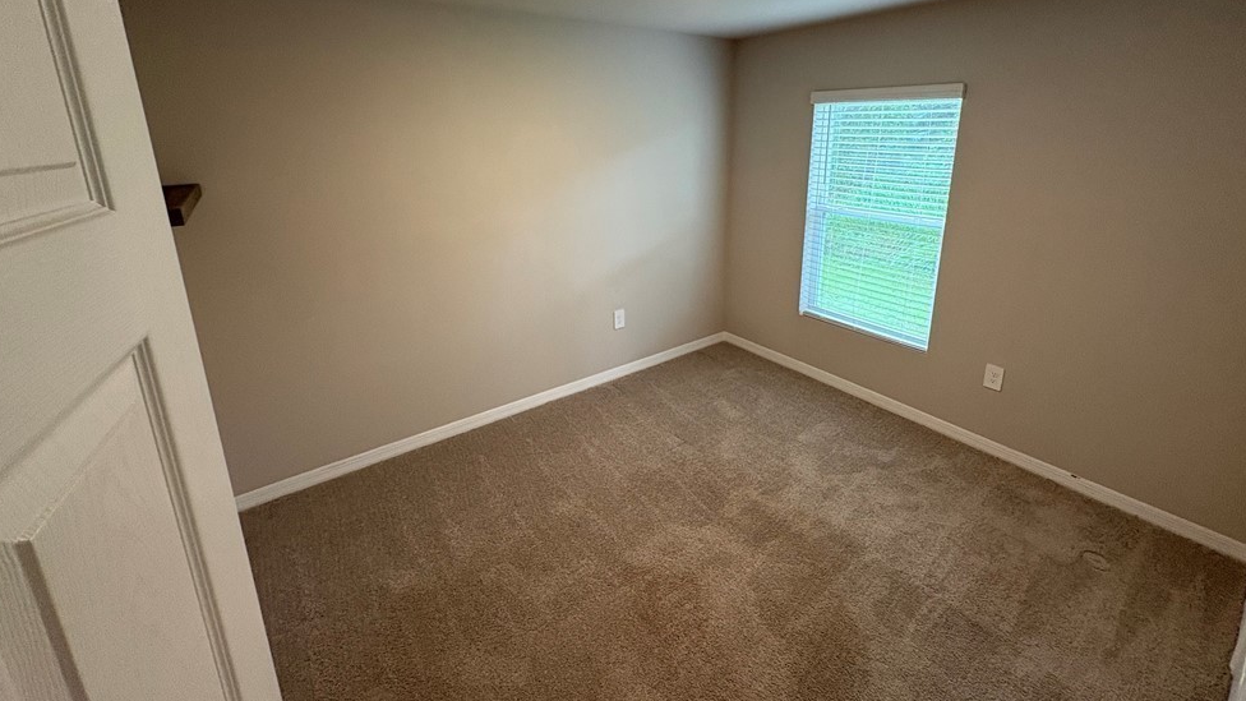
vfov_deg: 66.0
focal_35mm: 16
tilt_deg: -14.2
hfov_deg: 99.4
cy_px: 260
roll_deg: +1.0
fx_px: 529
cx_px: 636
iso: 200
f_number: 2.2
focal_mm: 2.22
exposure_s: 1/60
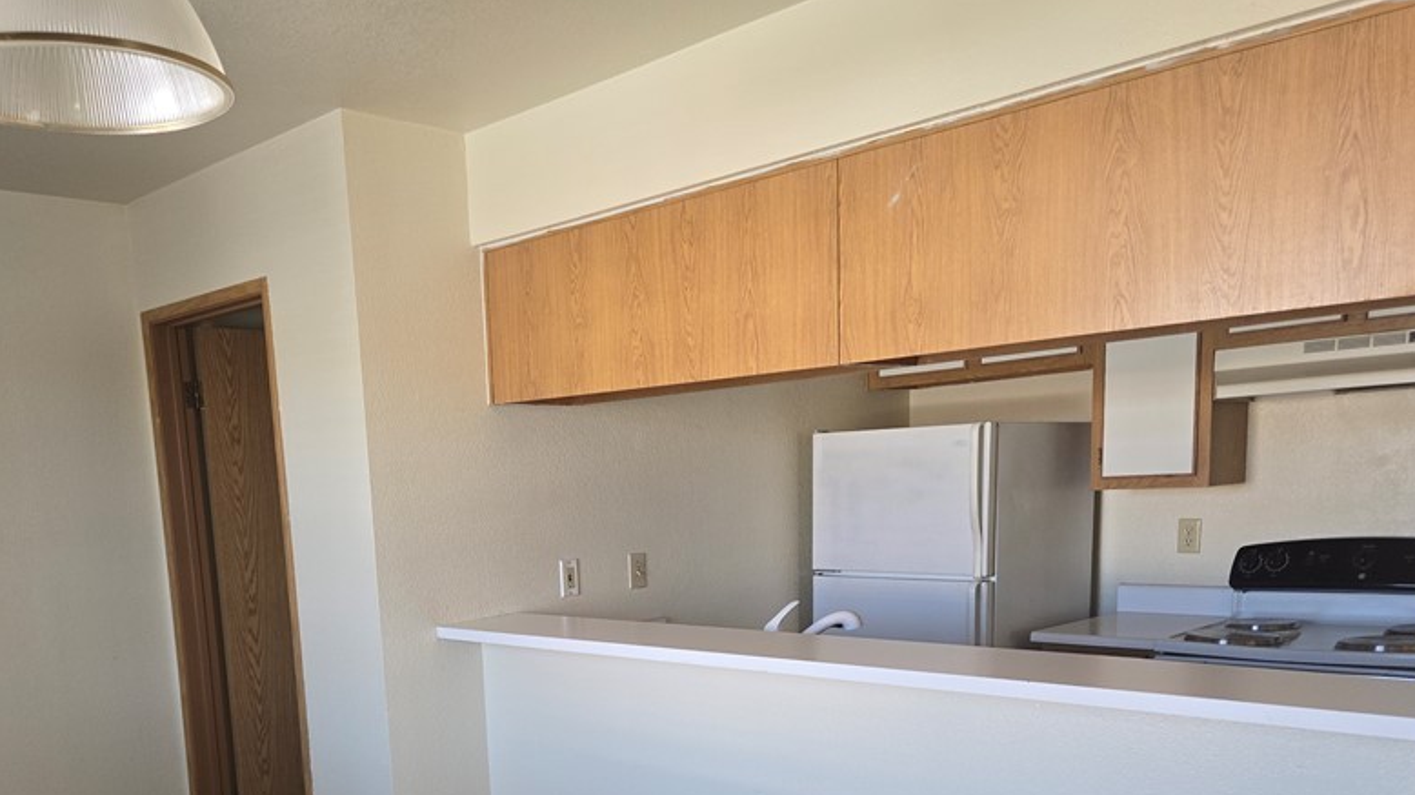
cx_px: 564
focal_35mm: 33
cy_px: 660
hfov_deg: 59.0
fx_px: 1238
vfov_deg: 34.3
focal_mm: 5.4
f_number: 1.8
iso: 64
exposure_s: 1/60
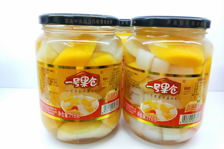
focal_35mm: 24
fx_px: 149
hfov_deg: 73.7
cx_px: 112
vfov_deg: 53.1
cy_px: 68
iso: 50
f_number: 1.7
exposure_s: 1/50
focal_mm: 3.99
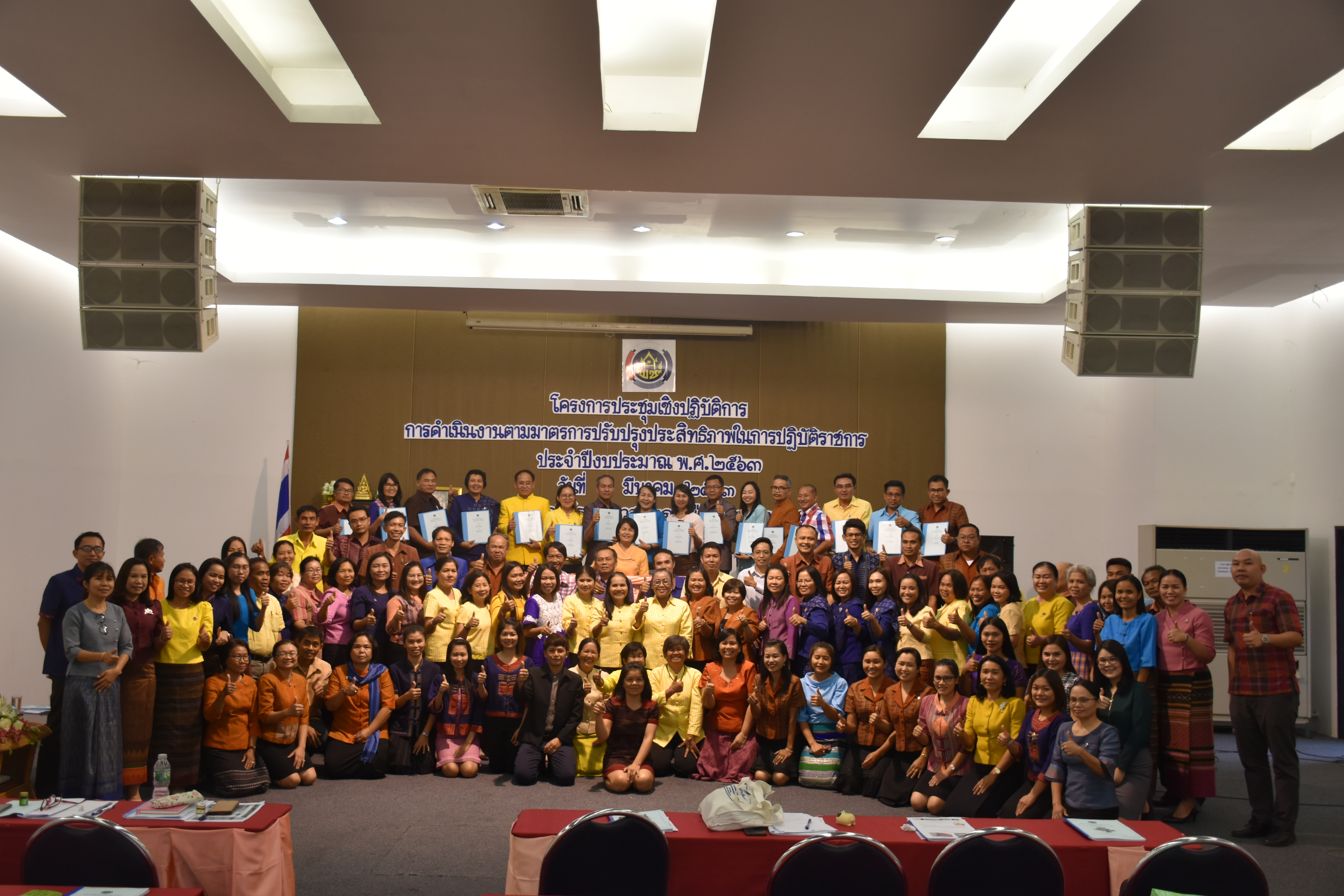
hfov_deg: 55.1
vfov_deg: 38.4
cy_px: 448
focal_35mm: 34
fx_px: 1288
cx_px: 672
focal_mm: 23
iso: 500
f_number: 4
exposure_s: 1/60
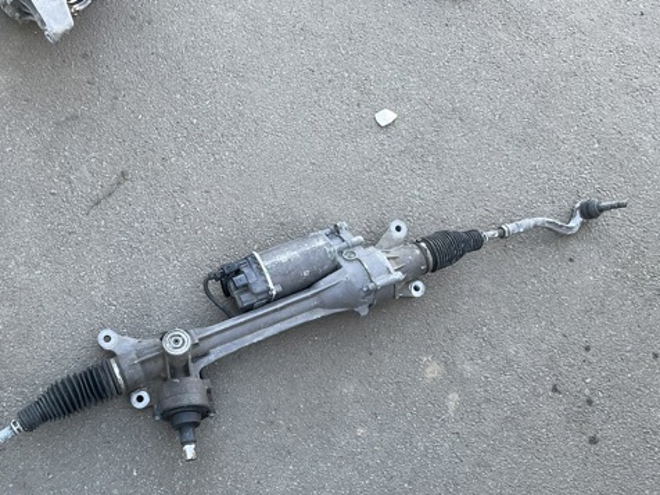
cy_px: 302
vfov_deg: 36.7
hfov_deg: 47.2
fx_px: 744
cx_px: 229
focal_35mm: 39
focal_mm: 3
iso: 32
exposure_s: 1/122
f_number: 1.8
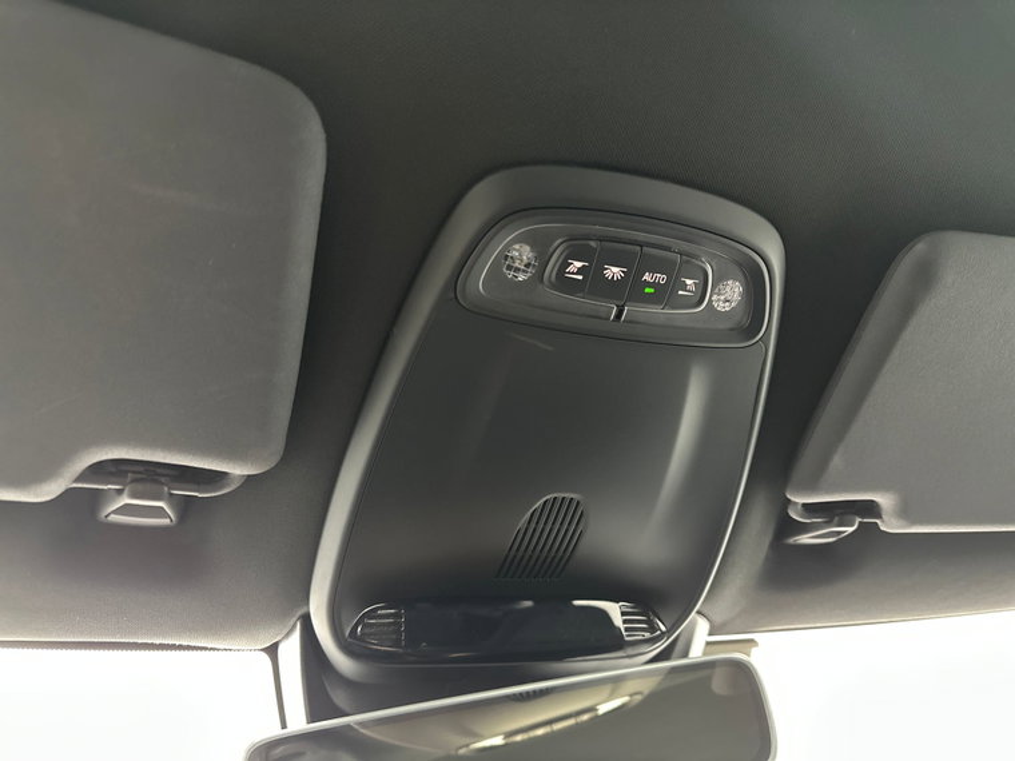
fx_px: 704
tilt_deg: +51.3
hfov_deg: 71.6
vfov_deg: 56.8
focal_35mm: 24
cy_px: 380
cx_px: 508
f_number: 1.78
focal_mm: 6.86
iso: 1600
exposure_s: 1/25
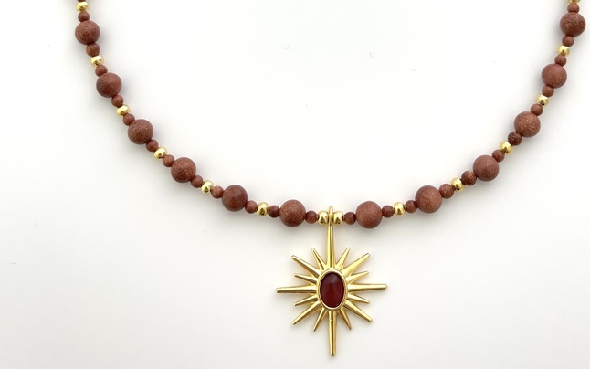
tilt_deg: -72.7
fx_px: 659
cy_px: 0
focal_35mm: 41
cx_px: 328
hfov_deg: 48.1
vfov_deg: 29.2
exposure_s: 1/100
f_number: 1.6
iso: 64
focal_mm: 5.1
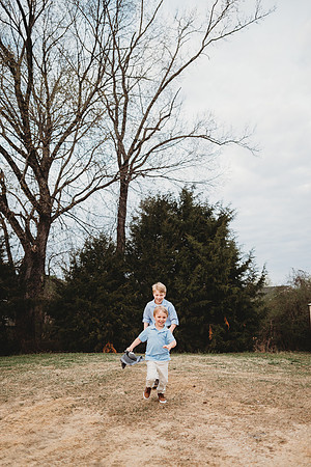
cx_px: 156
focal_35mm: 24
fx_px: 311
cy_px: 234
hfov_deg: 53.1
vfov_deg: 73.7
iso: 320
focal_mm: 24
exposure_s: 1/250
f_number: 2.5
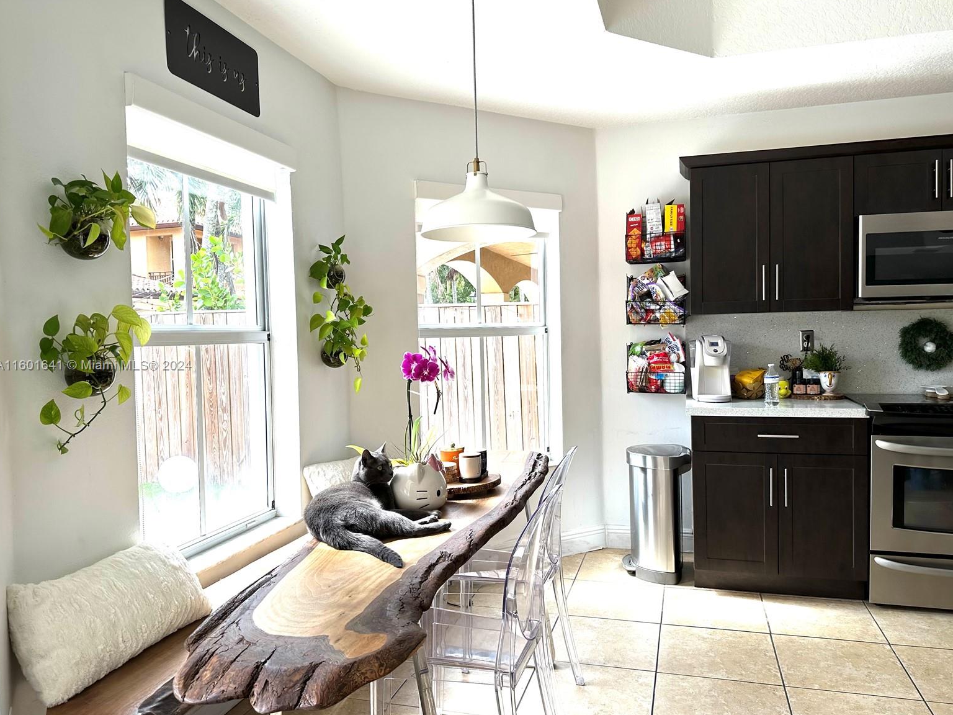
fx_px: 688
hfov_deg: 69.4
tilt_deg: -2.0
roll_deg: +0.7
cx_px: 489
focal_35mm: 25
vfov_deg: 54.9
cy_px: 366
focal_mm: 6.86
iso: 80
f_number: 1.78
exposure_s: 1/256
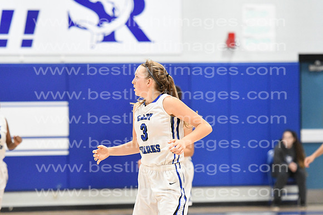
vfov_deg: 5.6
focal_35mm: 248
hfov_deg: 8.3
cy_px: 108
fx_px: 2221
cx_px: 162
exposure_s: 1/640
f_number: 3.2
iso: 5000
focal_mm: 165
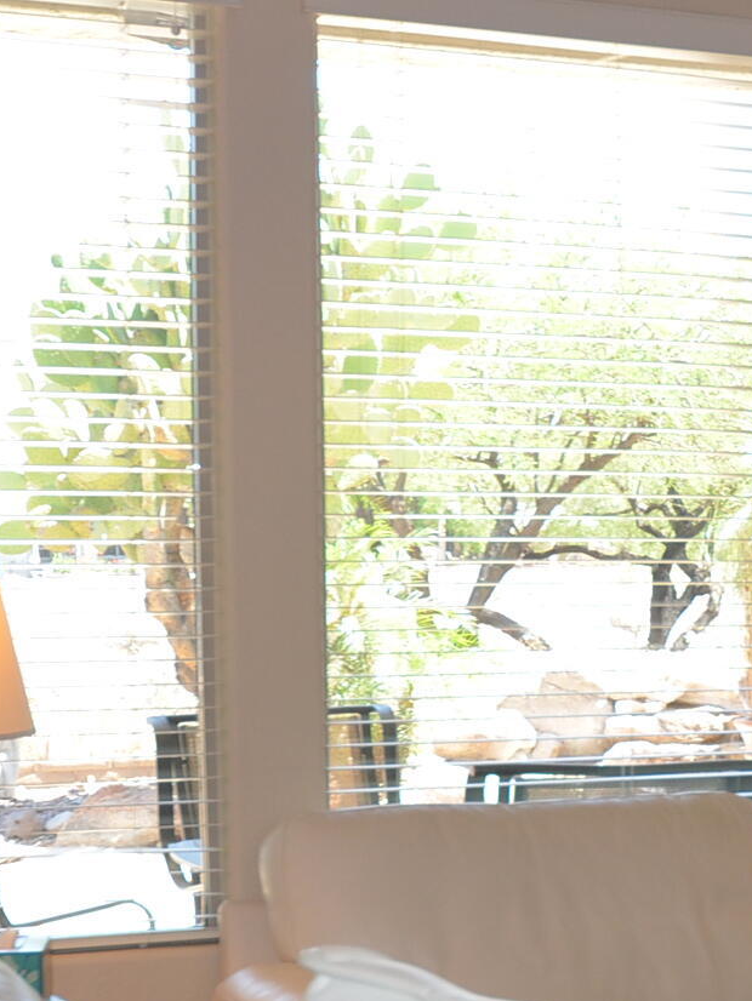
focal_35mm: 103
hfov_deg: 13.3
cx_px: 1234
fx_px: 2982
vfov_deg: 18.9
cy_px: 766
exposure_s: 1/100
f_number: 4.5
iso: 400
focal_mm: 24
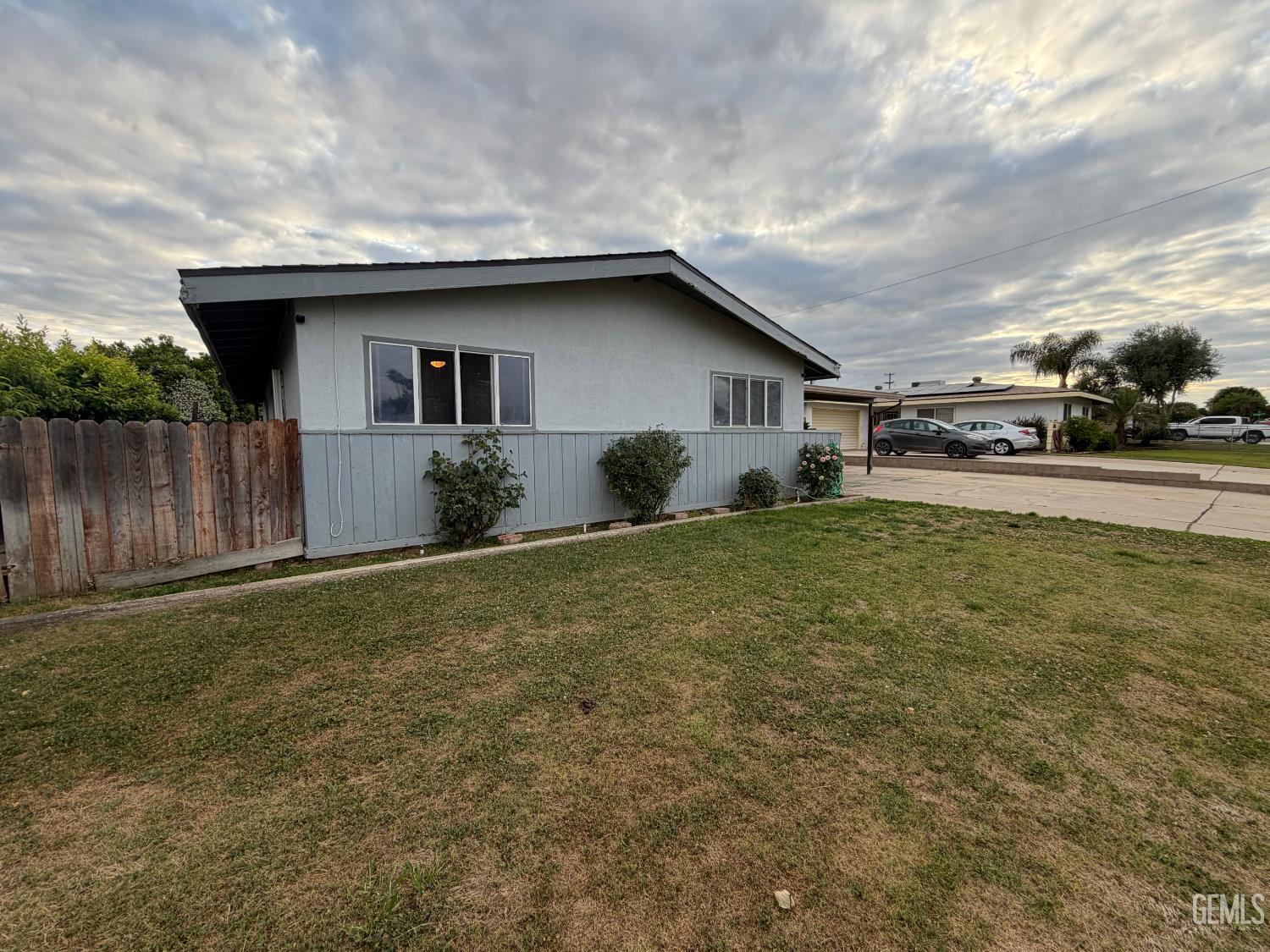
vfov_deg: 85.7
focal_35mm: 14
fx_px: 514
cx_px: 635
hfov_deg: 102.1
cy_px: 476
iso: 50
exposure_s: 1/284
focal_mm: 2.22
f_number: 2.2
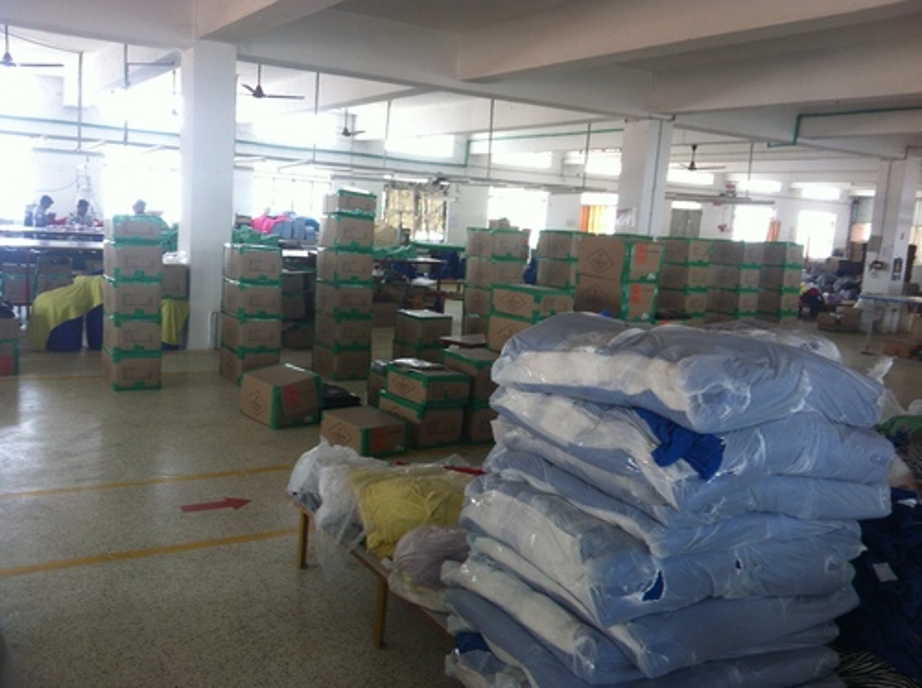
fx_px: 930
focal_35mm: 35
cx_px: 461
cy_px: 344
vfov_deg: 40.6
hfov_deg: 52.7
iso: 80
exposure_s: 1/17
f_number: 2.8
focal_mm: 3.85
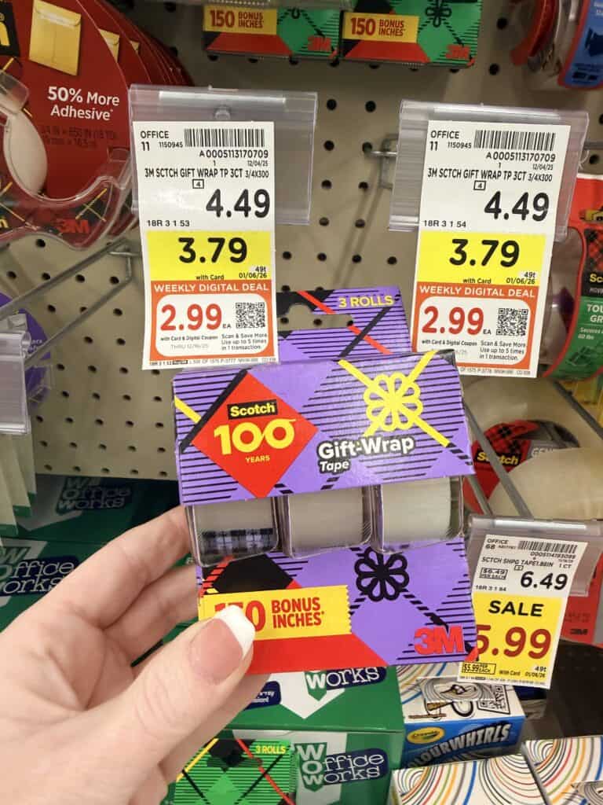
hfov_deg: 56.8
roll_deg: -2.5
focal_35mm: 24
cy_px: 402
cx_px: 302
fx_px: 557
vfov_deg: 71.6
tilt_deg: -26.2
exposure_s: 1/62
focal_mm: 2.22
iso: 200
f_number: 2.2
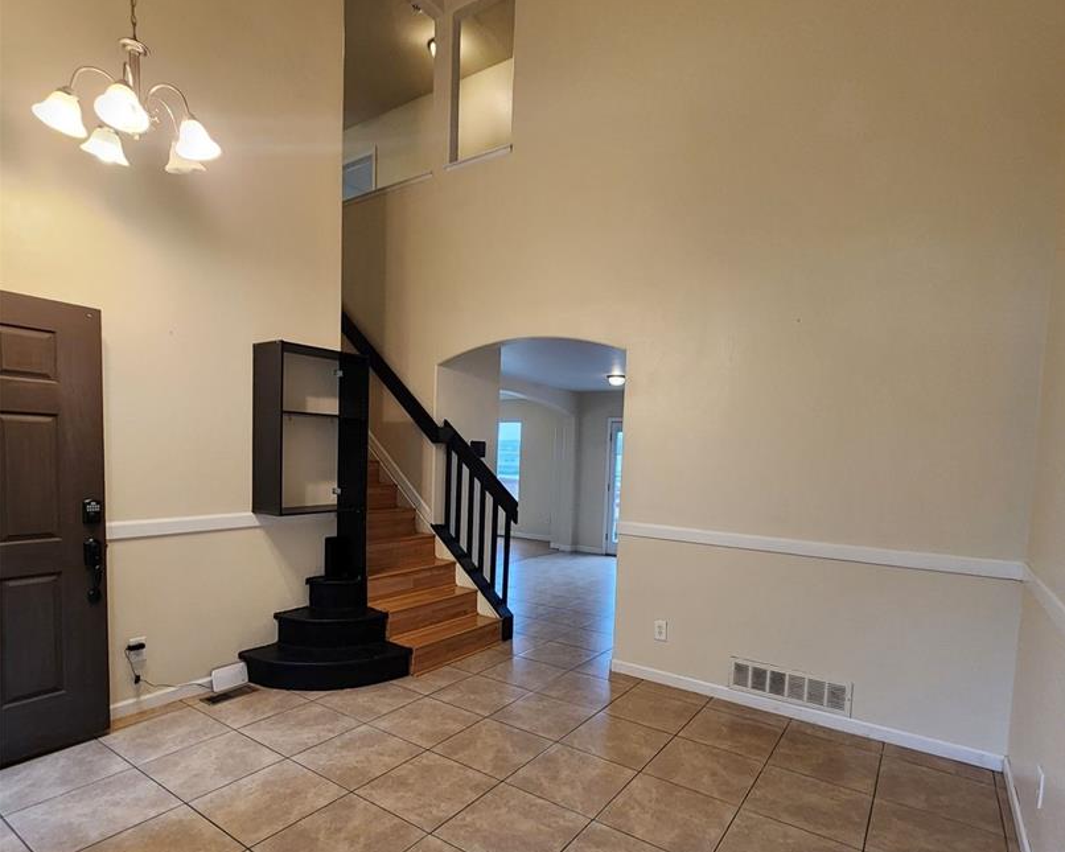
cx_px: 534
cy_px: 497
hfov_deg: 89.6
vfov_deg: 76.4
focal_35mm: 17
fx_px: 536
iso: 320
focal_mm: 2.2
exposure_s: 1/60
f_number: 2.2
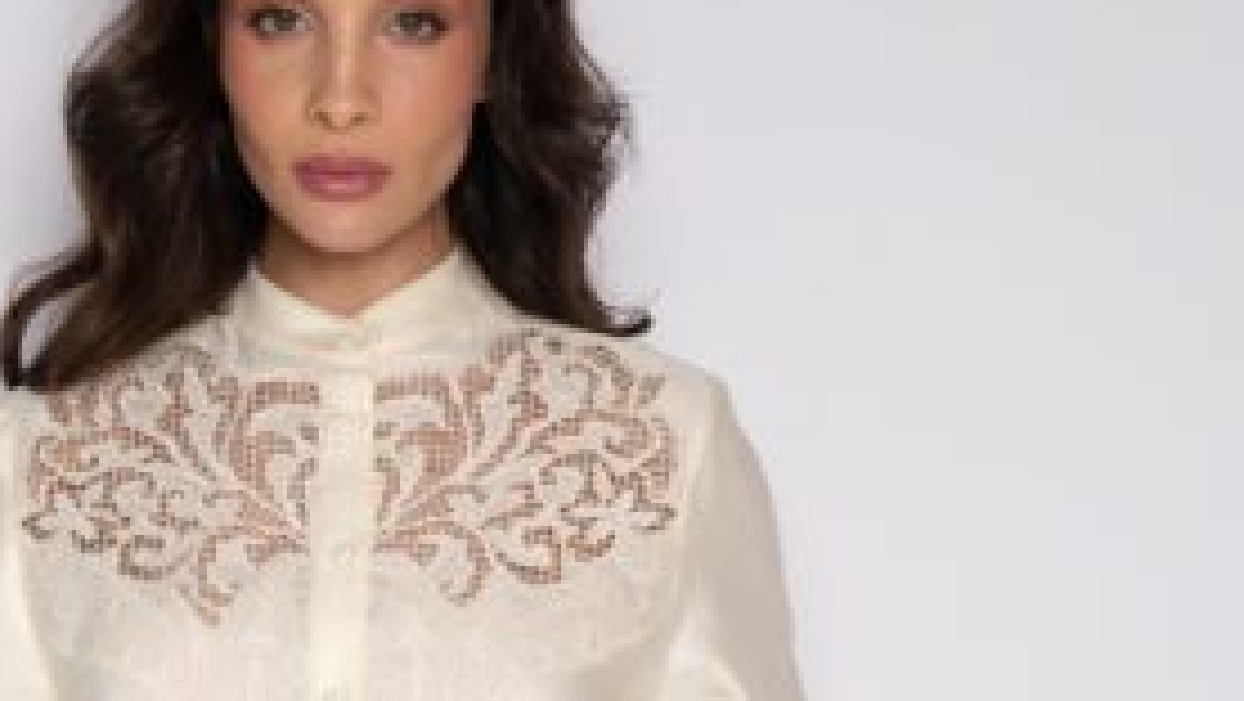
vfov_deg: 10.9
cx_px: 382
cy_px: 914
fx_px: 3597
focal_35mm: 109
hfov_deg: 19.5
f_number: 8
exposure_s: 1/125
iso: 400
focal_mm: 48
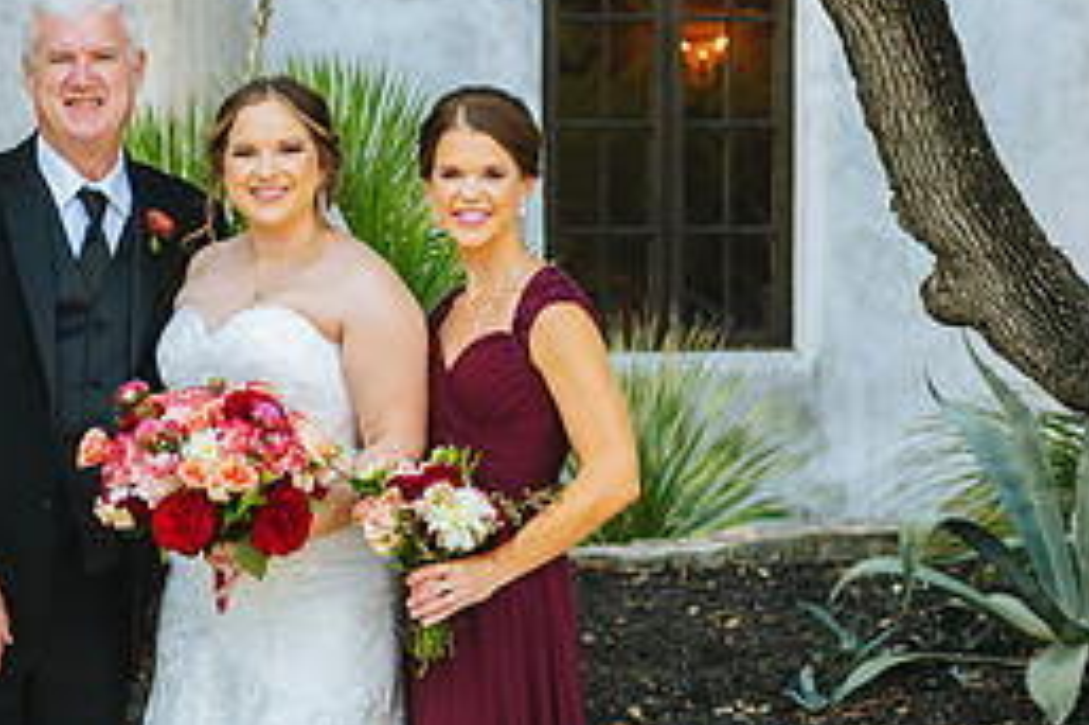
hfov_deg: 17.3
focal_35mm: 116
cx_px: 57
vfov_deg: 11.8
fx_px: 3507
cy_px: 575
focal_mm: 50
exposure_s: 1/400
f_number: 3.5
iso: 320
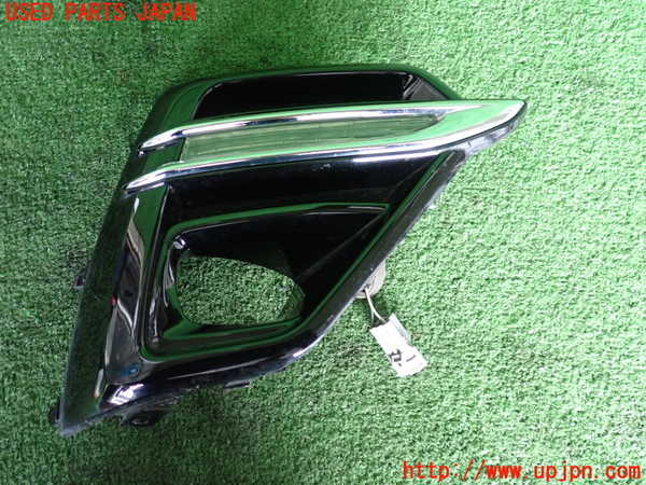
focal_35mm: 30
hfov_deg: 60.0
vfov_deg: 46.8
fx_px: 560
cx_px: 323
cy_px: 242
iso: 500
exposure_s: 1/30
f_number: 2.3
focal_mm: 5.4
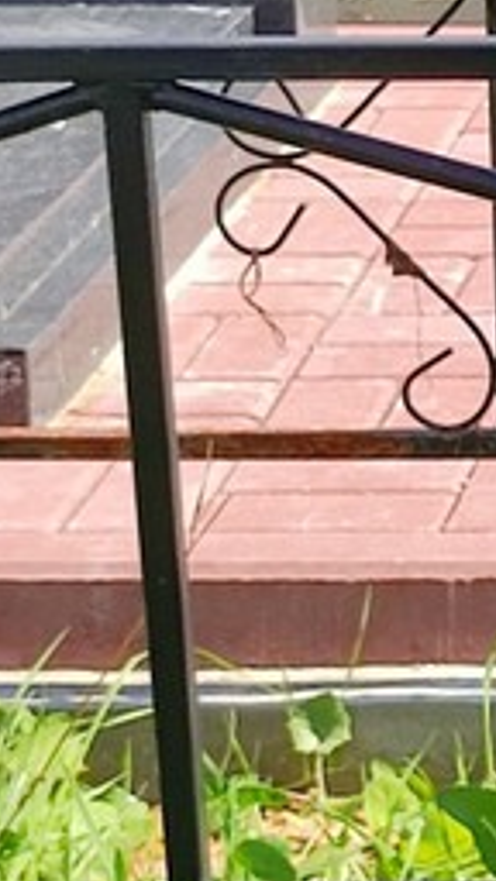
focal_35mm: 85
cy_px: 286
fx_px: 1987
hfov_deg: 11.7
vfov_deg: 24.9
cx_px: 1192
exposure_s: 1/330
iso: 50
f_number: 1.9
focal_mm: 6.04
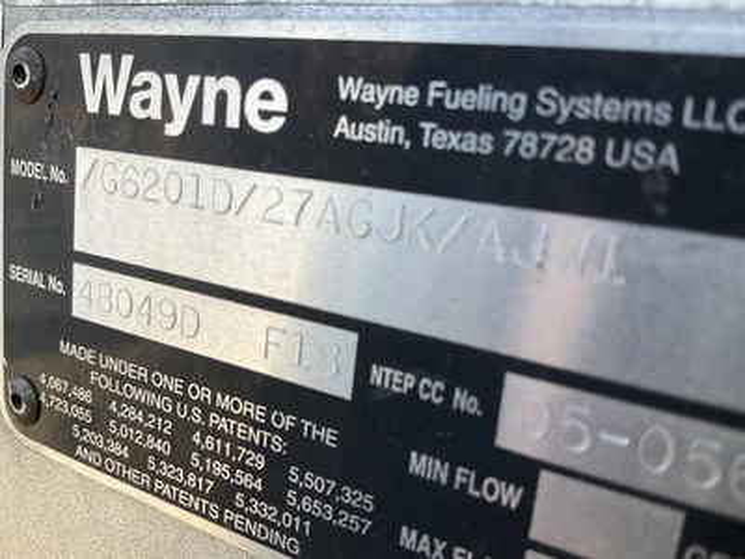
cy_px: 280
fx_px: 624
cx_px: 372
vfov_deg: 48.2
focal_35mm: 29
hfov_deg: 61.7
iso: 20
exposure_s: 1/122
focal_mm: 3
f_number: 1.8
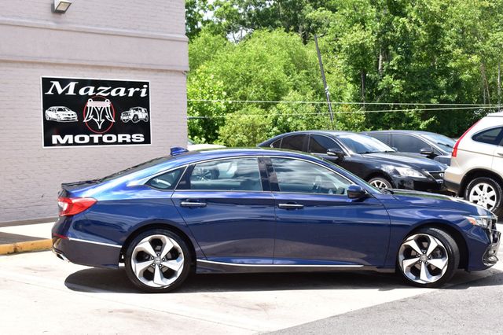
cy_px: 168
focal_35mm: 60
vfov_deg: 22.6
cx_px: 252
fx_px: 838
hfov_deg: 33.4
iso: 400
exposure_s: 1/320
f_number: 10
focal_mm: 40
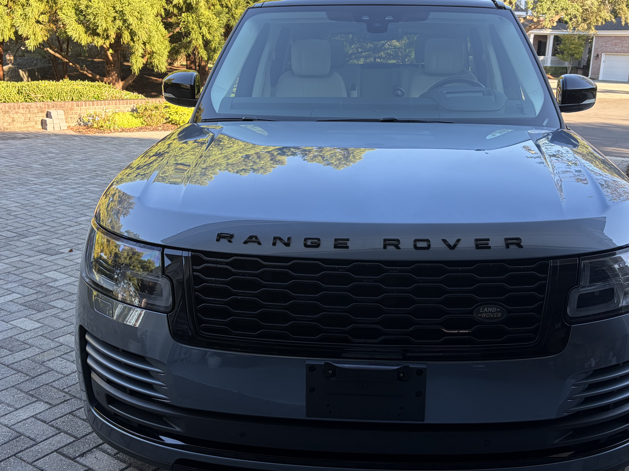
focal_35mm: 37
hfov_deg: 50.0
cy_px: 236
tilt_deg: -15.9
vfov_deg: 38.7
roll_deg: -1.2
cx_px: 351
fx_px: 672
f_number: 1.6
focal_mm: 5.96
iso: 32
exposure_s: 1/160
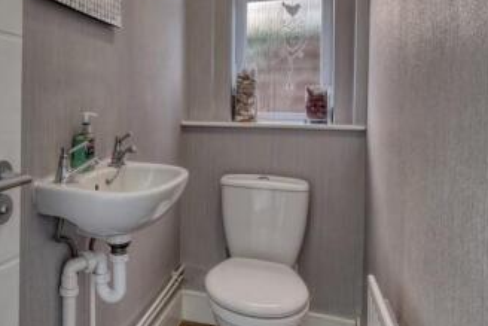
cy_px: 111
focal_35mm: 30
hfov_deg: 58.9
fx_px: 407
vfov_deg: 43.1
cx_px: 126
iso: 800
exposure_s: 1/4
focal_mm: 10
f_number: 8
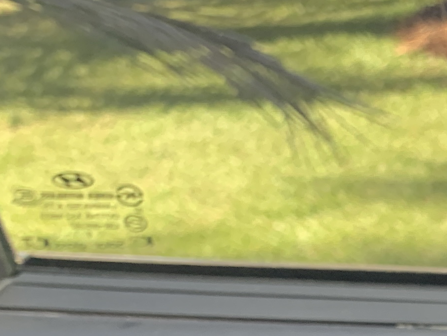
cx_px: 873
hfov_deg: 14.4
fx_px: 1498
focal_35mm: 116
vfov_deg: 11.7
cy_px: 619
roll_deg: +1.8
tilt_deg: -35.6
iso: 100
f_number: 1.8
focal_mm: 4.25
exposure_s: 1/102
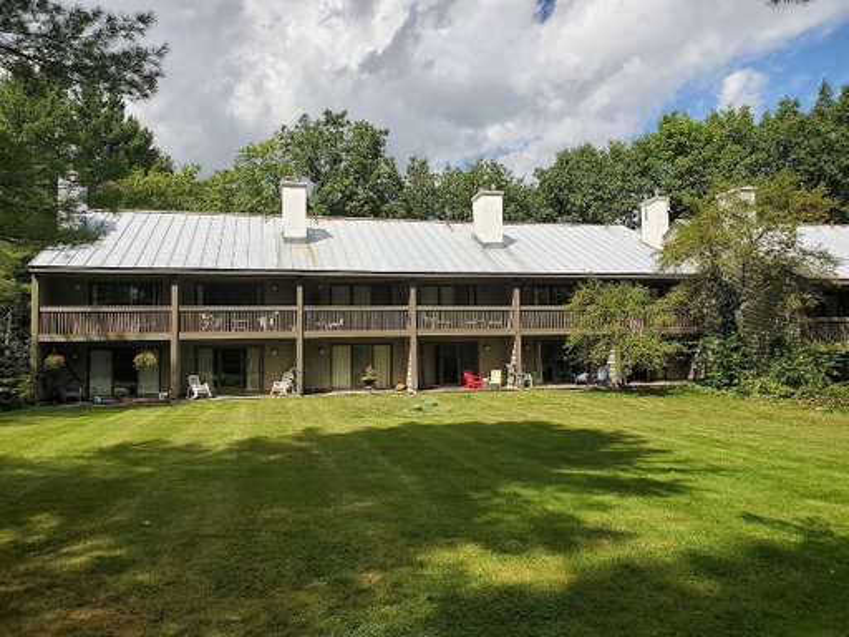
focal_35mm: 26
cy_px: 318
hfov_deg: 67.3
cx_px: 424
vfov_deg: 53.1
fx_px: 638
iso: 50
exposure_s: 1/1677
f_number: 2.4
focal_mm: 4.3
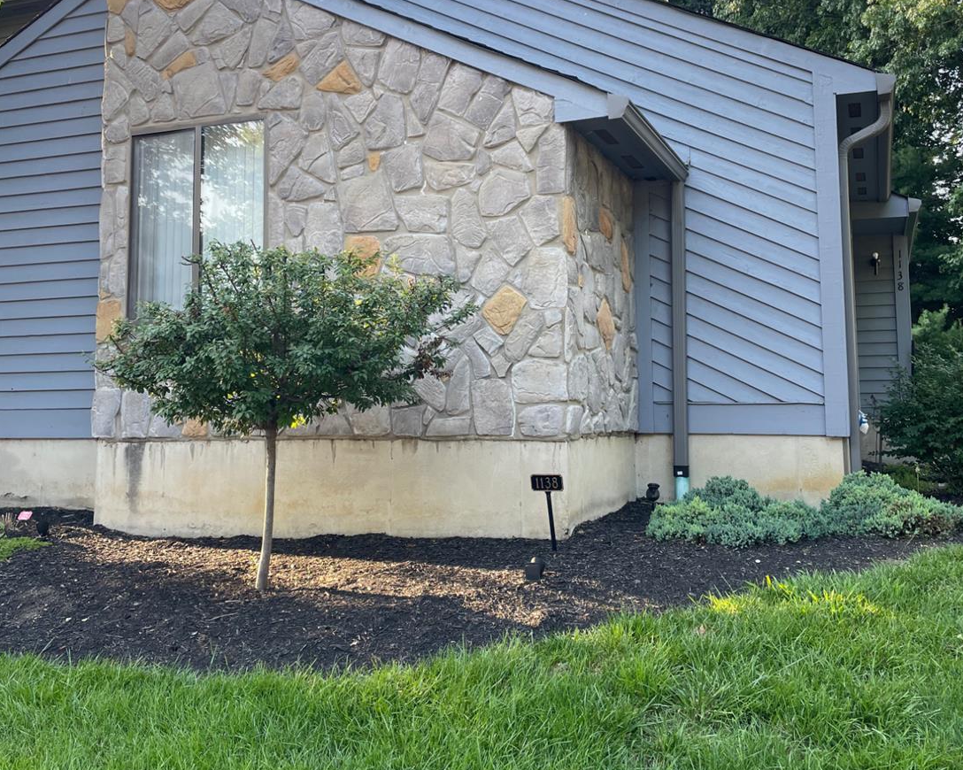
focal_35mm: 35
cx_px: 495
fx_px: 997
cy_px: 305
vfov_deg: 42.0
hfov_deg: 51.5
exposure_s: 1/181
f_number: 1.6
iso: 32
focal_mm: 4.2
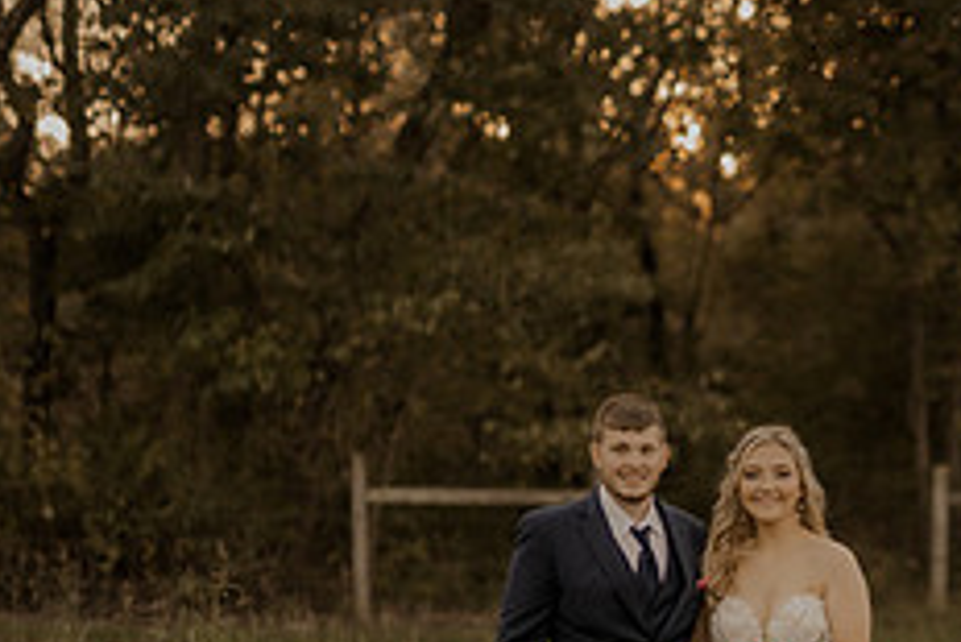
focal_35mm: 125
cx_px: 766
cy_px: 578
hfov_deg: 16.3
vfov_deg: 10.9
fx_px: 3339
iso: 400
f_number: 1.8
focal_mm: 50
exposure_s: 1/1250
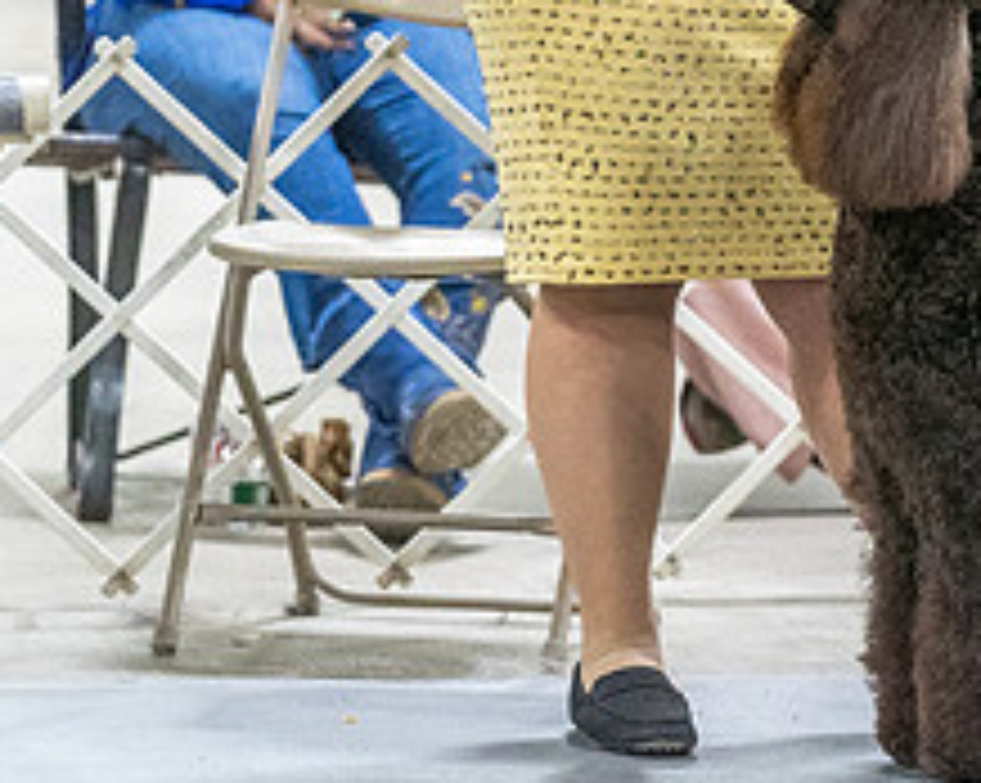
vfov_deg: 3.3
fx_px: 13431
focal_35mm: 463
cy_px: -32
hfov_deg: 4.2
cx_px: 952
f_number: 3.2
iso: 6400
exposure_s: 1/320
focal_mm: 159
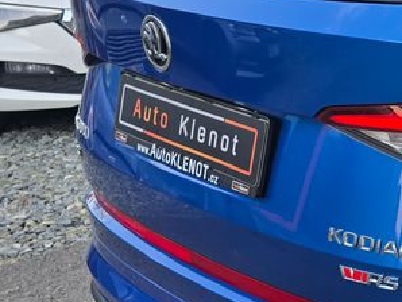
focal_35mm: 79
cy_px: 167
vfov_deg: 18.7
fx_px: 918
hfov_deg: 20.9
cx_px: 606
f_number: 1.7
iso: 12
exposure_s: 1/184
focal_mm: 6.3
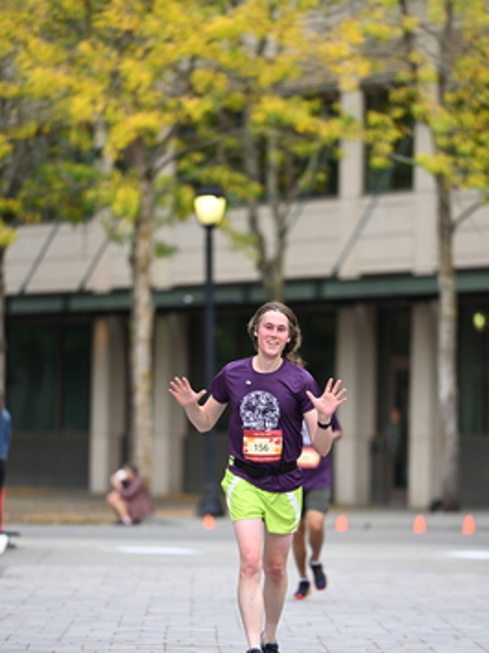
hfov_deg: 5.0
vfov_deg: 6.6
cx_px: 276
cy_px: 404
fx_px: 5639
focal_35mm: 299
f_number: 2.8
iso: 640
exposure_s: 1/1600
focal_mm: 200
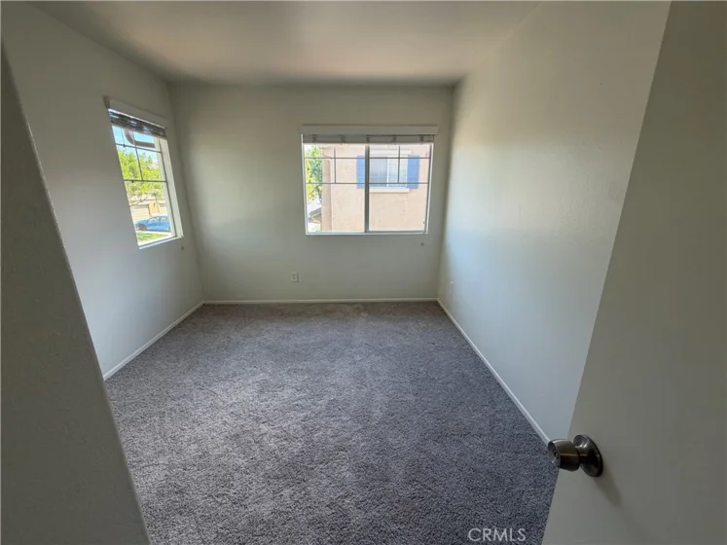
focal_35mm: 14
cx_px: 364
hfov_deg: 102.1
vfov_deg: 85.7
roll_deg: +0.4
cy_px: 272
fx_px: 294
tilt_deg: -16.3
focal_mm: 2.22
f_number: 2.2
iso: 64
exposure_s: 1/121
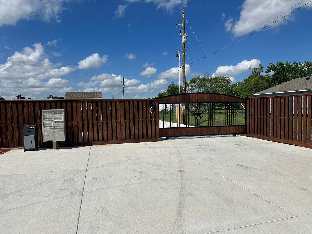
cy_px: 117
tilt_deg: -1.1
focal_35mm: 24
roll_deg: +1.1
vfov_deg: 56.8
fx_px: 216
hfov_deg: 71.6
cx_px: 156
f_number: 1.78
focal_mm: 6.86
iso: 80
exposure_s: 1/10753
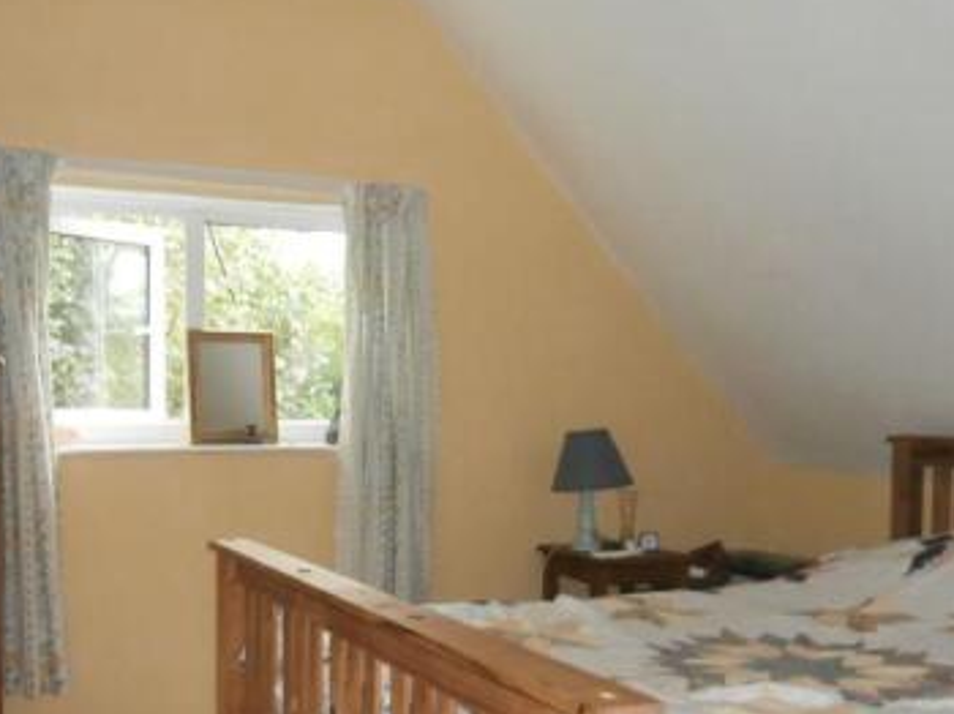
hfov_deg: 46.7
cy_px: 448
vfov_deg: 35.7
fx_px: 1102
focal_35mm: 40
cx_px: 407
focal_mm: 4.2
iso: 200
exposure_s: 1/30
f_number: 3
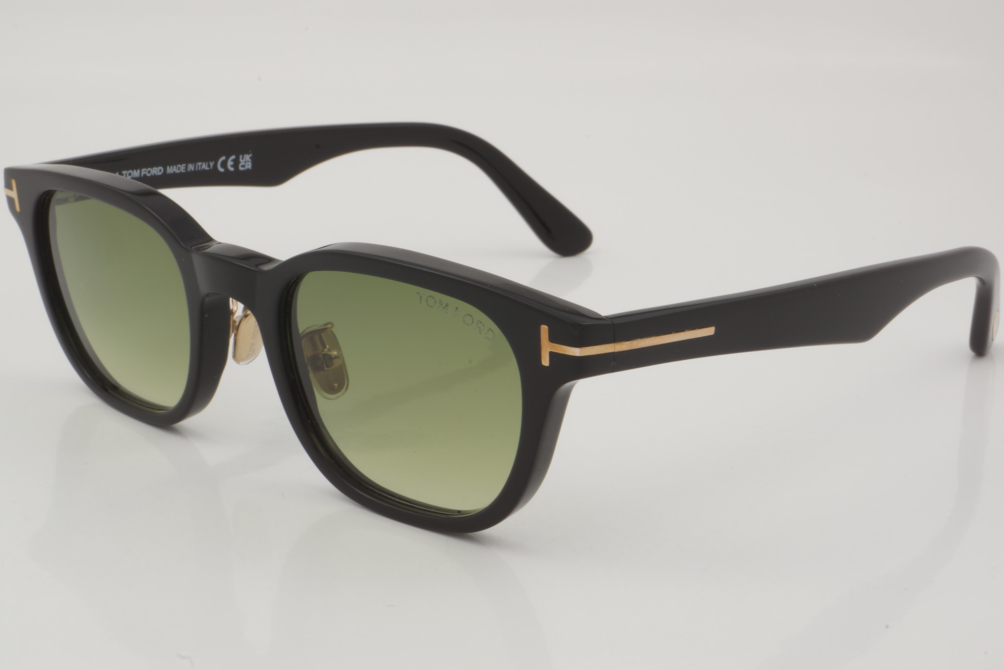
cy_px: 335
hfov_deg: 27.0
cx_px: 502
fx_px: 2092
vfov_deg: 18.2
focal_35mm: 75
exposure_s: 1/3
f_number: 32
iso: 100
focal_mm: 50
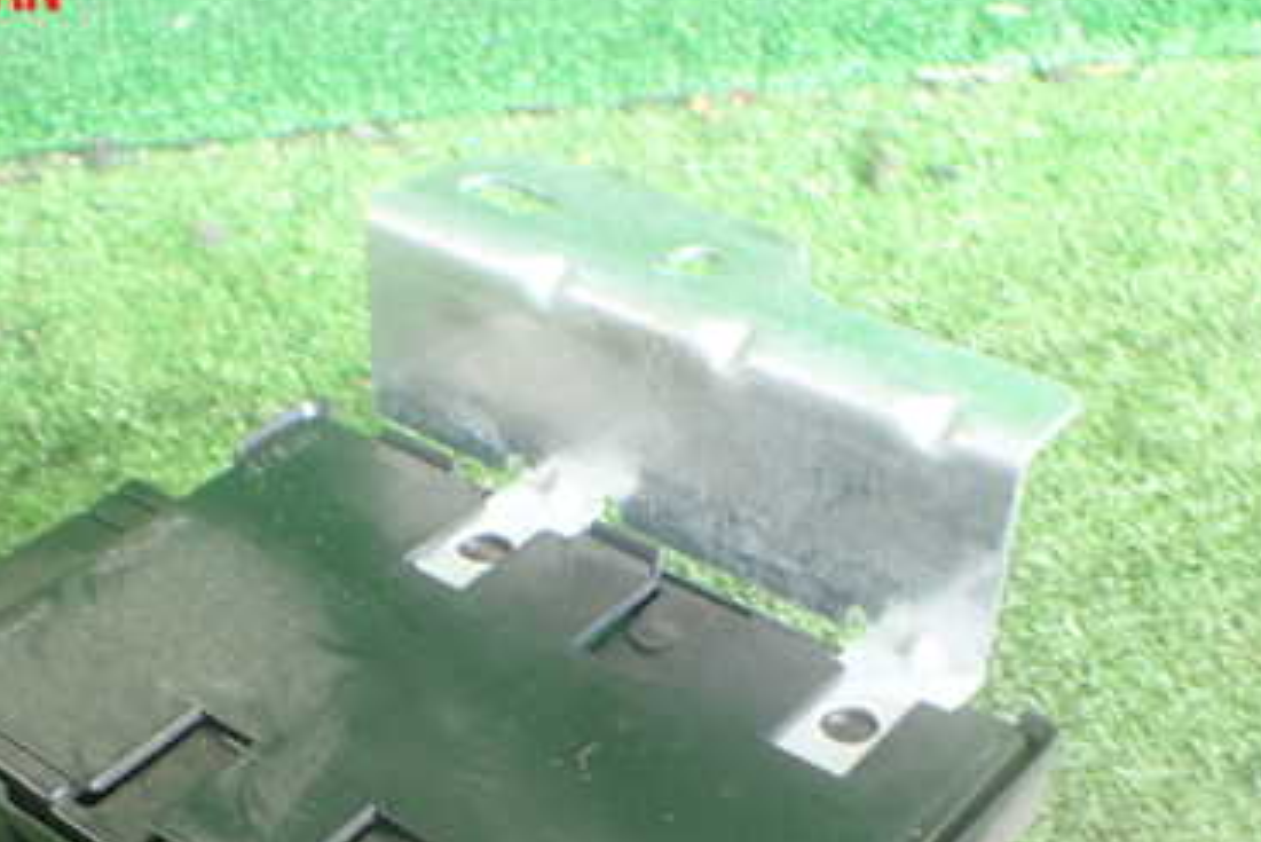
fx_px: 1787
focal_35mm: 51
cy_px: 718
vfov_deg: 25.9
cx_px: 467
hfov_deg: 38.6
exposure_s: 1/30
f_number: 2.3
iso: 800
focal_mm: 5.4
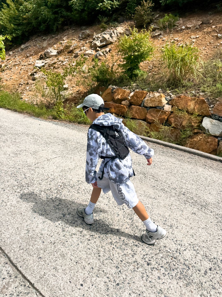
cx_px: 111
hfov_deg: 56.8
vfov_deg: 71.6
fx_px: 205
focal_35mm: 24
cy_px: 148
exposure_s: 1/5348
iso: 80
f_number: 1.78
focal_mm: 6.76
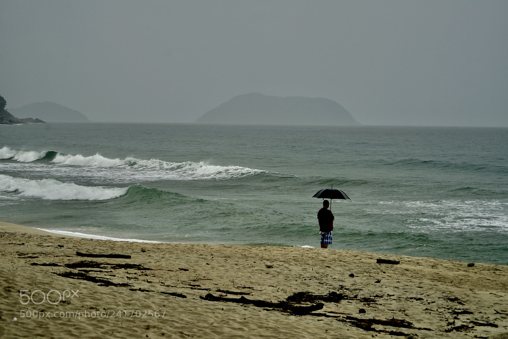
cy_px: 170
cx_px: 254
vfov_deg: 14.9
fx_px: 1298
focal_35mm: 92
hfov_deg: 22.1
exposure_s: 1/100
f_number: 6.3
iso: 100
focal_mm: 92
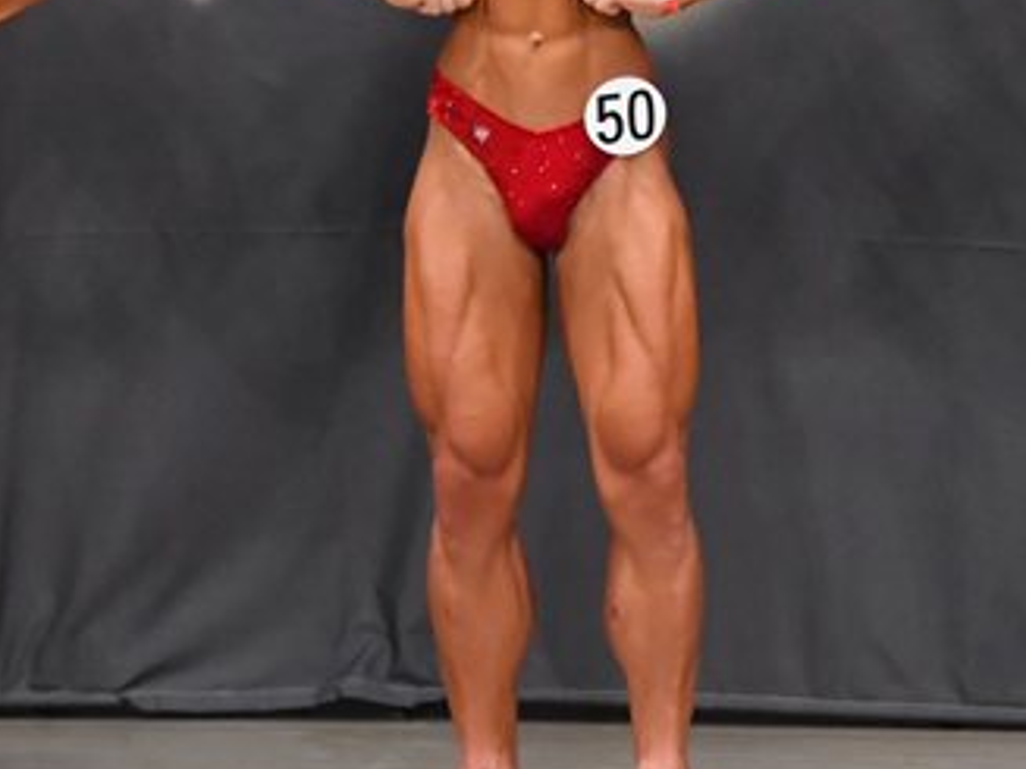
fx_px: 15199
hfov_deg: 3.9
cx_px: 588
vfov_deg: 2.9
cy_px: 113
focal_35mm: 513
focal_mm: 150
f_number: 5.6
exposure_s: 1/400
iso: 6400
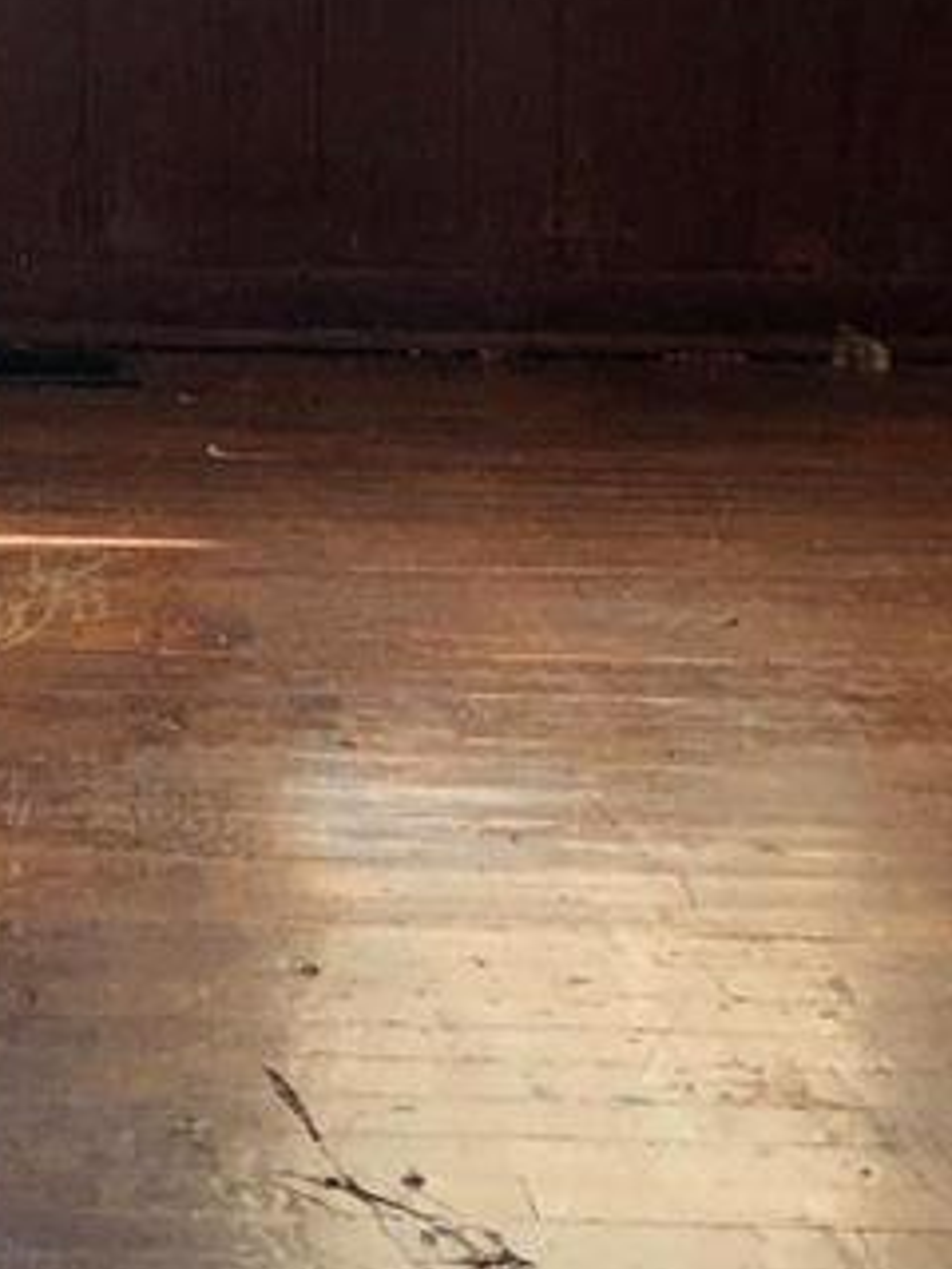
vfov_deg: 17.7
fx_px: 3850
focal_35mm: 105
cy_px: -317
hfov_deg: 13.6
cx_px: -238
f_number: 1.8
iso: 25
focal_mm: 3.99
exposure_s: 1/40
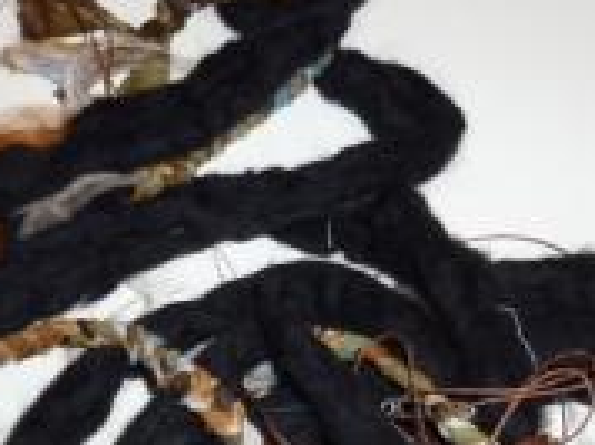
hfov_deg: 30.8
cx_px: 291
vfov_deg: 22.0
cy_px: 482
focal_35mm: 63
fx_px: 1081
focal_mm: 4.1
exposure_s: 1/30
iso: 100
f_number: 3.3
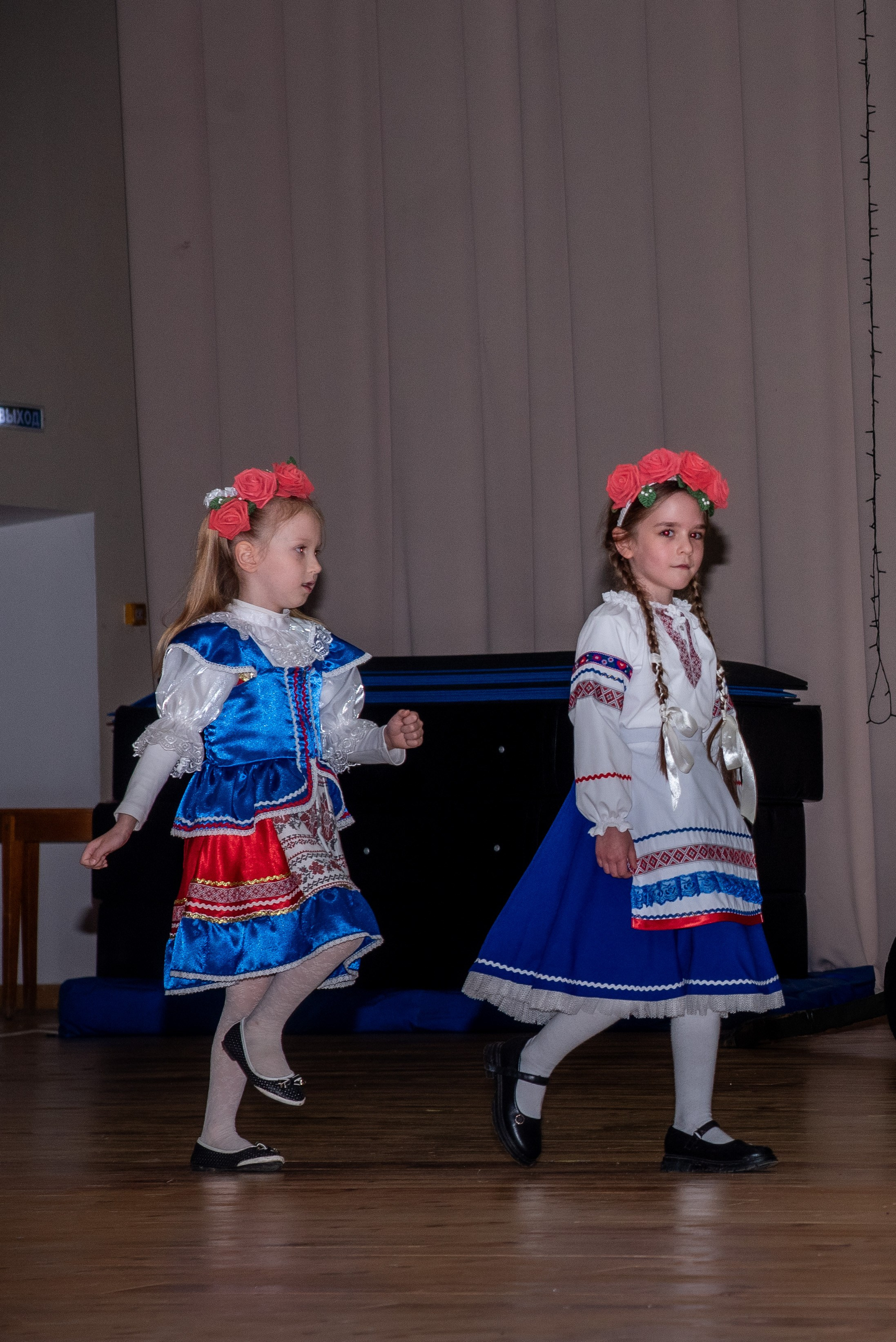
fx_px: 5602
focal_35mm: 150
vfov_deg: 13.7
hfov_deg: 9.0
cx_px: 1229
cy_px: 692
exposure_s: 1/160
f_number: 7.1
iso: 640
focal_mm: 82
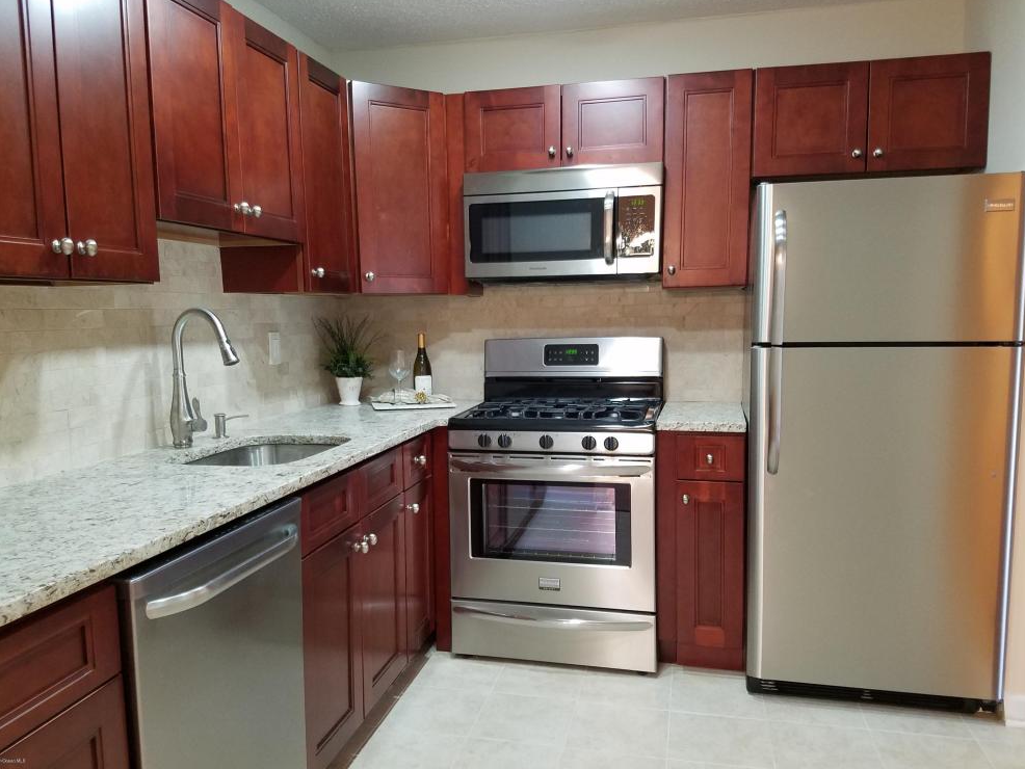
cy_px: 387
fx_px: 800
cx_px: 497
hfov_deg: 65.3
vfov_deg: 51.4
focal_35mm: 27
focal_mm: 4.2
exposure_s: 1/24
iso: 200
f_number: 1.7
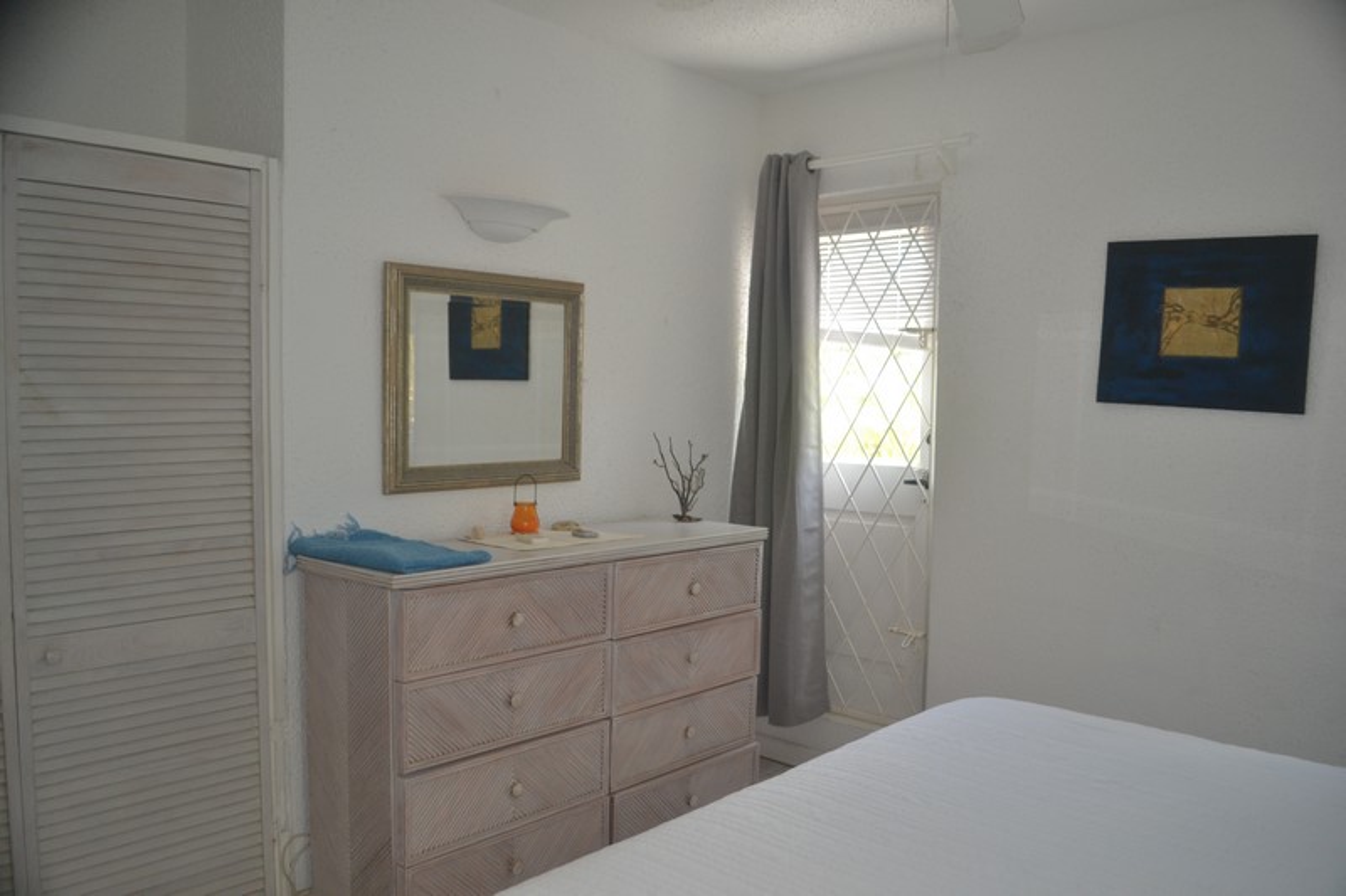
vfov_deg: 47.9
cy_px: 448
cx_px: 673
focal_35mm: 27
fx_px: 1009
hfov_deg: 67.4
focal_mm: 18
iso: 450
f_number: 3.5
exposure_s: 1/60
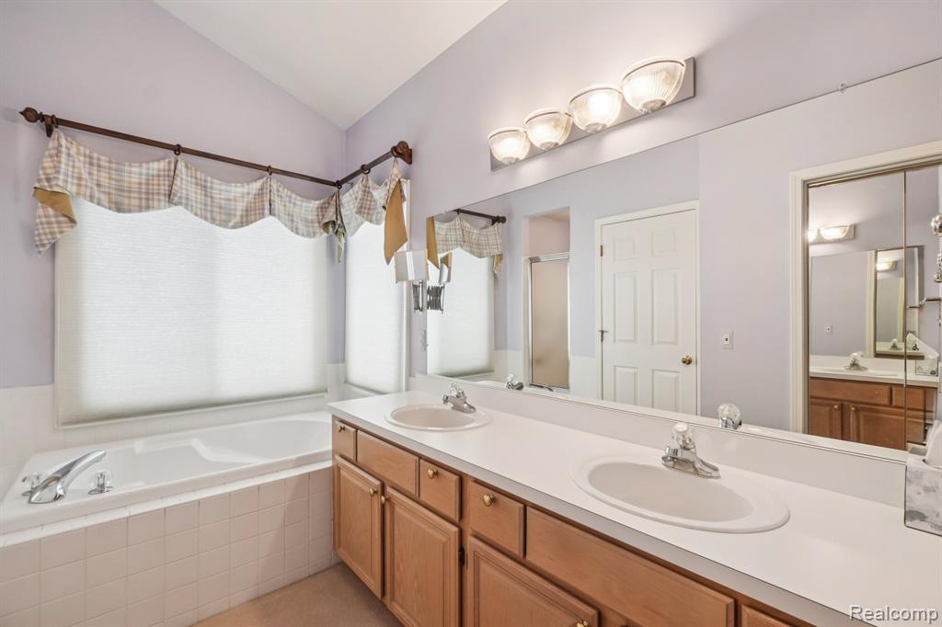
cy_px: 314
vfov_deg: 77.3
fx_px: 392
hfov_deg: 100.4
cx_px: 471
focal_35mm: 15
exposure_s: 1/30
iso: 320
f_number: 8
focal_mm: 10
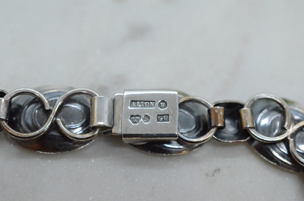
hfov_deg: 33.5
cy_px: 100
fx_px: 506
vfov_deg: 22.5
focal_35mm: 60
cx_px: 152
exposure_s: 1/3200
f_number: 6.3
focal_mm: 40
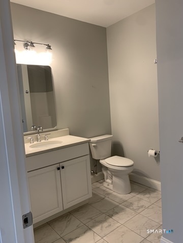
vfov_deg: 67.3
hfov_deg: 53.1
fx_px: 183
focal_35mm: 26
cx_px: 92
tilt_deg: -5.2
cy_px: 122
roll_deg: +3.9
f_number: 1.8
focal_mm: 4.25
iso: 100
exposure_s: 1/60
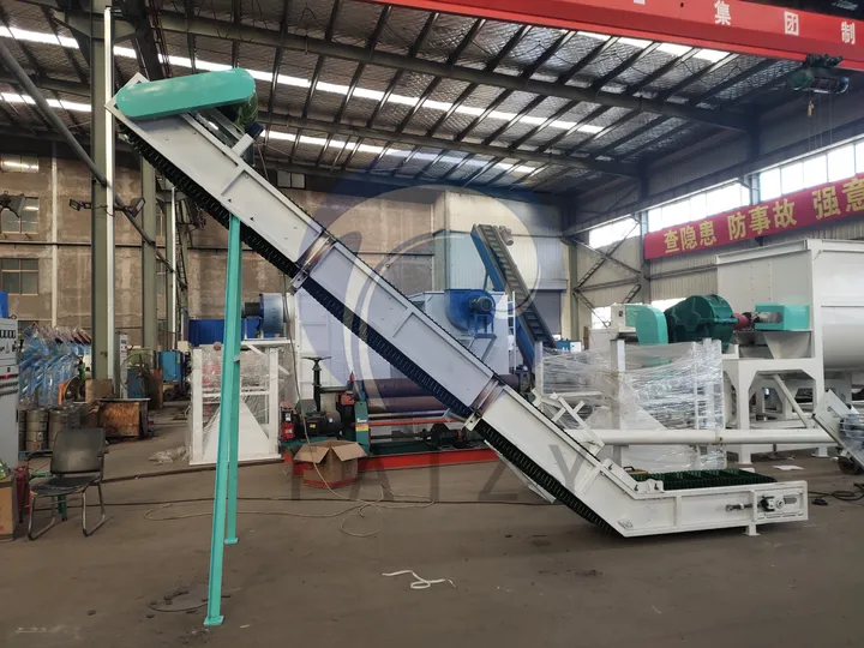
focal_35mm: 23
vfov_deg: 58.9
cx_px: 432
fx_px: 574
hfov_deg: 73.9
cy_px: 324
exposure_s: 1/100
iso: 267
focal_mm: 4.76
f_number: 1.79
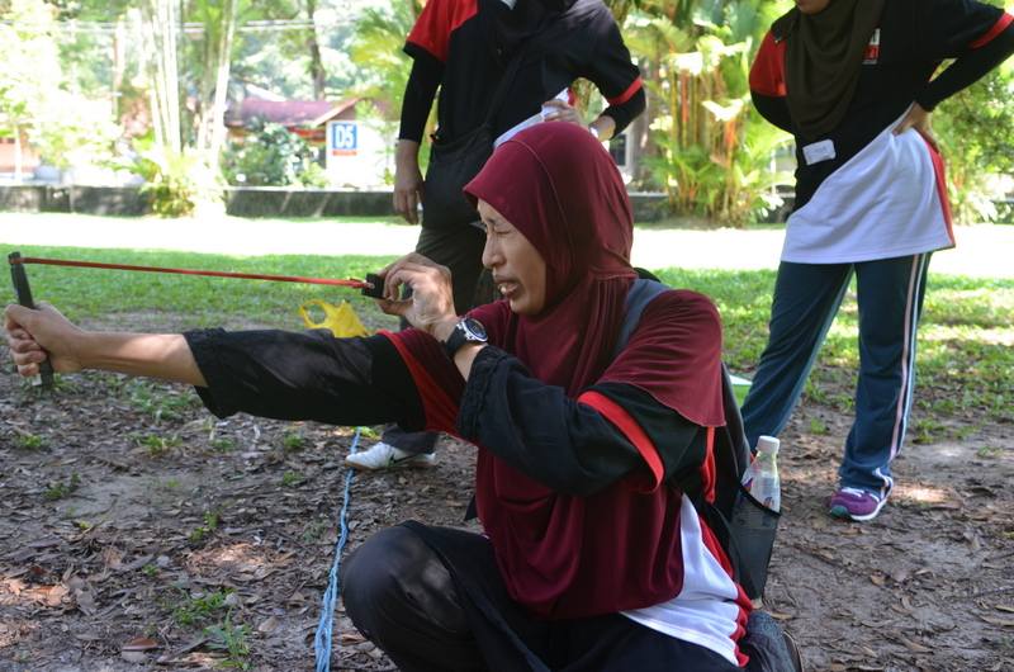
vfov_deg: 34.1
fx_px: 1096
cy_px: 336
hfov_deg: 49.6
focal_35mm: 39
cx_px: 507
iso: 250
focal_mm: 26
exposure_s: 1/60
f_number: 4
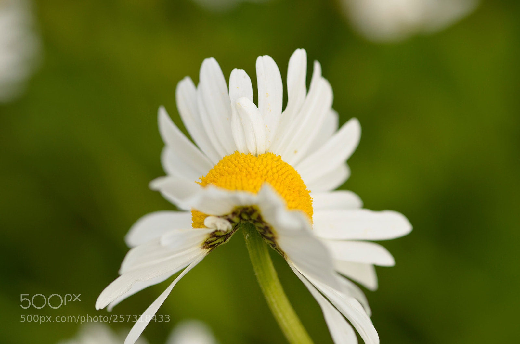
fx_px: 2270
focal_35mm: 158
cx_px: 260
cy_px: 172
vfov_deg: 8.7
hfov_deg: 13.1
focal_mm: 105
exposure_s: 1/320
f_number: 4.5
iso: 160
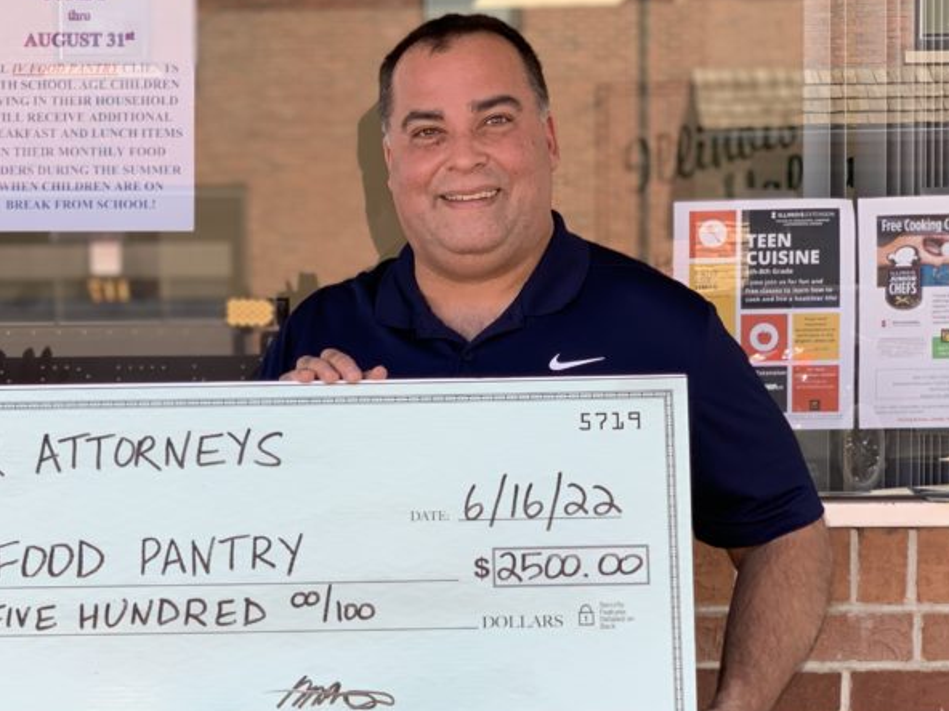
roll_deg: +1.2
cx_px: 176
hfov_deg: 21.5
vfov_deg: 16.4
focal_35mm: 90
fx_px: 2467
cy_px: 495
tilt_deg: -4.2
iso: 20
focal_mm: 6
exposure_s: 1/122
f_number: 2.4
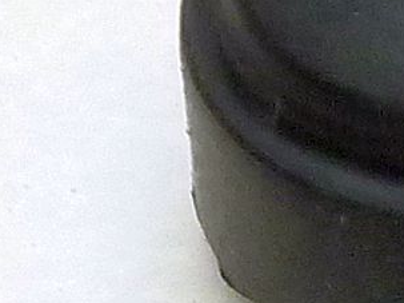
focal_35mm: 77
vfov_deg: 19.1
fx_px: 898
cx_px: 490
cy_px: 103
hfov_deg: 23.1
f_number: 3.3
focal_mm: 4.1
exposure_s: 1/30
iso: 200
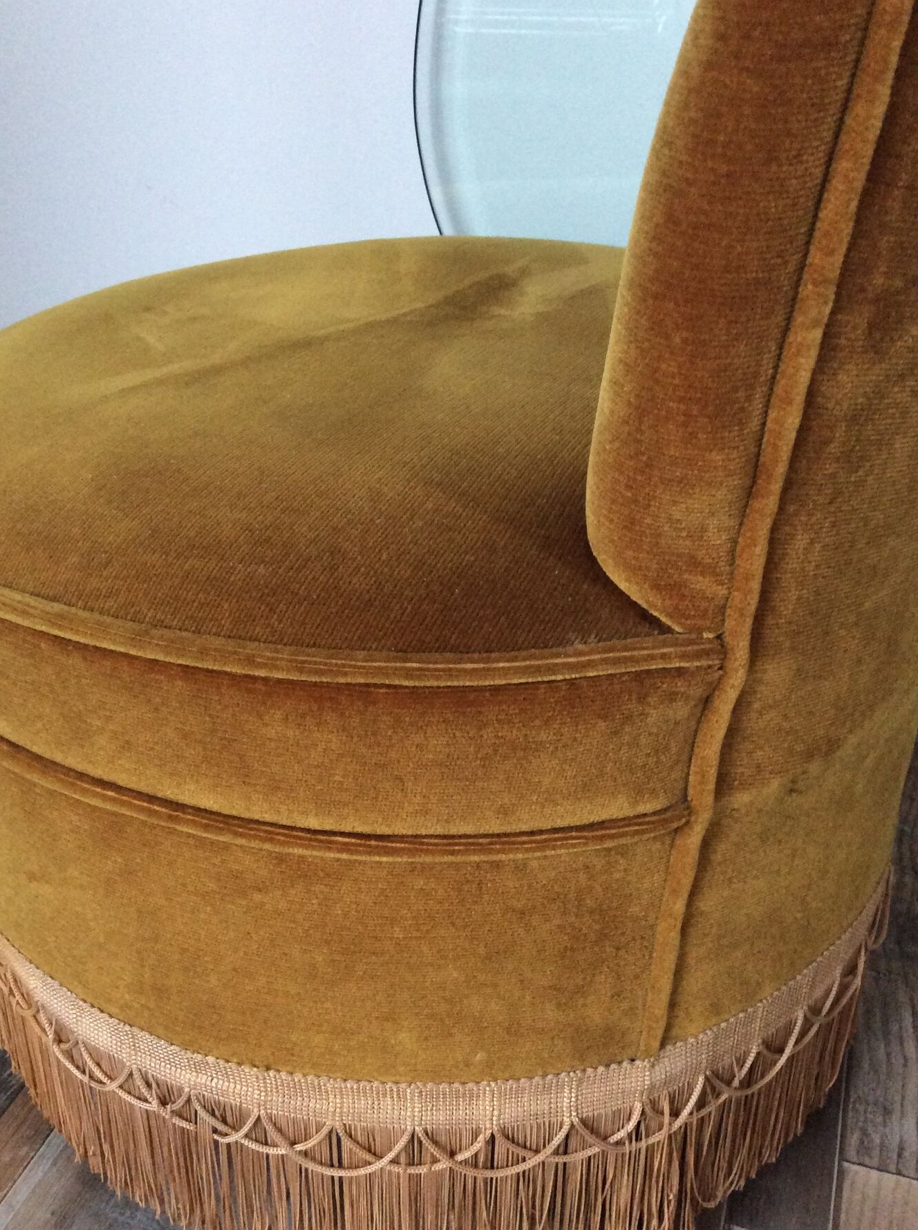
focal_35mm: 36
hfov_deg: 39.6
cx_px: 449
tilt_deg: -30.2
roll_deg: -0.6
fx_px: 1276
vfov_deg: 51.4
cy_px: 650
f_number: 2.4
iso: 160
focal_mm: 3.3
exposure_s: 1/25
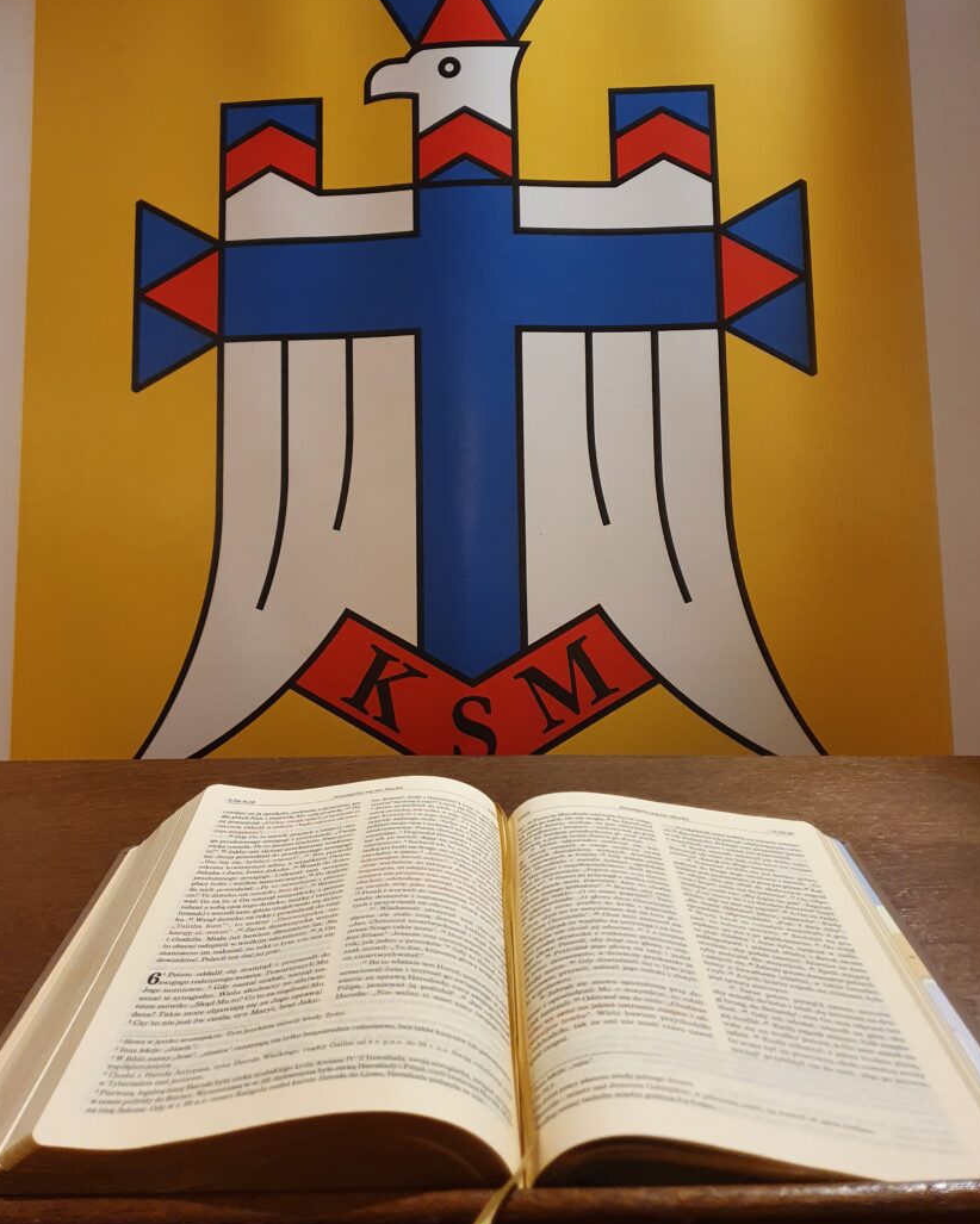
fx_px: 1015
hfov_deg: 51.5
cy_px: 552
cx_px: 482
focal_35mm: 28
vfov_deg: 62.1
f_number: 1.5
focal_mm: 4.32
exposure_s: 1/50
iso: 200
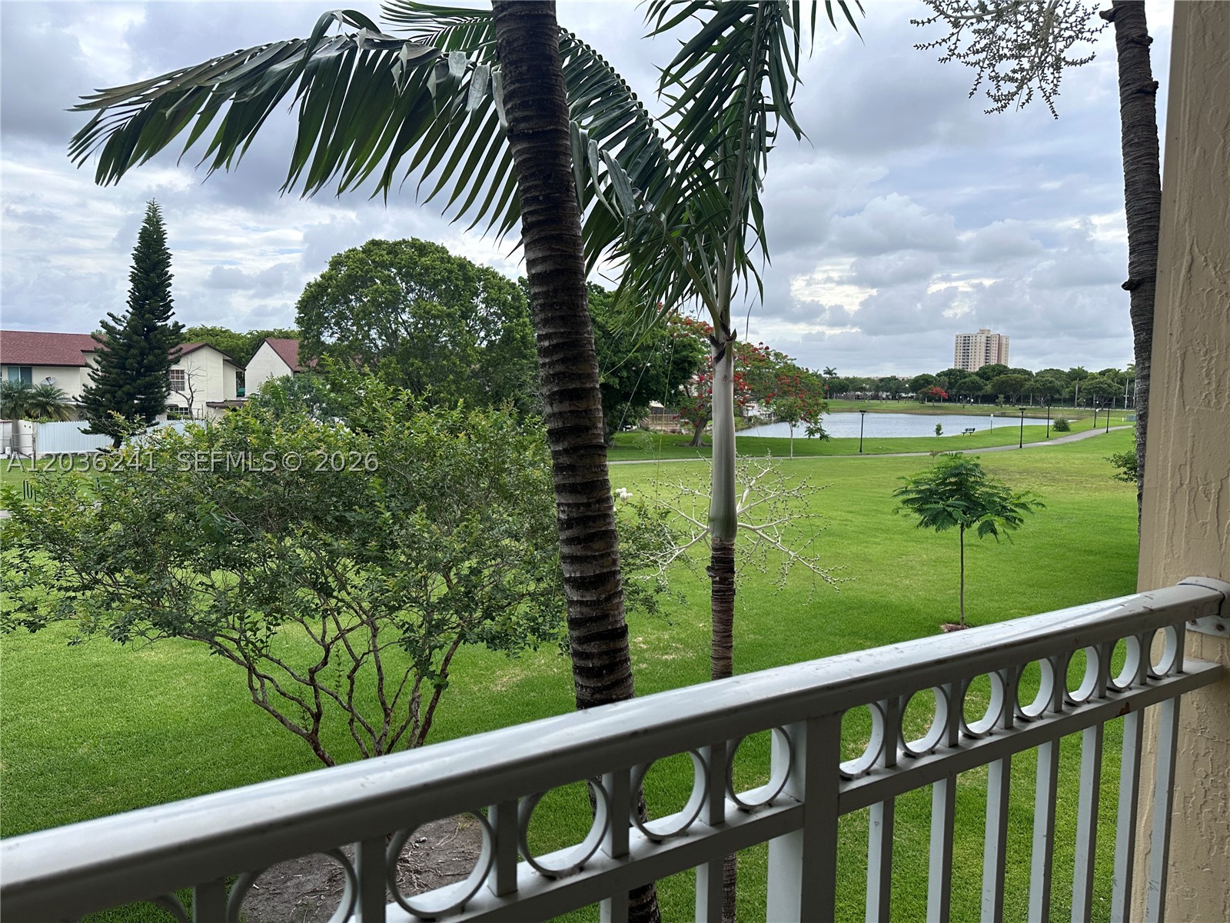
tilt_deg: -3.2
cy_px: 462
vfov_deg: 56.8
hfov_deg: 71.6
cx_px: 615
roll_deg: -1.6
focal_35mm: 24
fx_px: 853
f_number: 1.78
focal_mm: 6.86
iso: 80
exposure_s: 1/2525
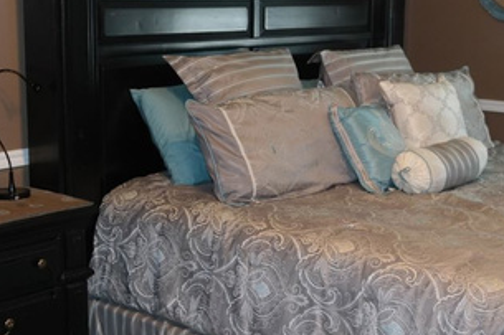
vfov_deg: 21.5
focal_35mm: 63
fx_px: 881
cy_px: 158
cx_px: 286
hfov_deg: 31.9
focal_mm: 20
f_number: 3.5
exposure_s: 1/40
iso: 400
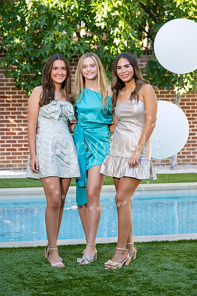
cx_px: 98
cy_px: 148
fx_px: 854
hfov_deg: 13.2
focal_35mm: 104
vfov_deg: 19.6
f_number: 5.6
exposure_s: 1/200
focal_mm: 104
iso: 400
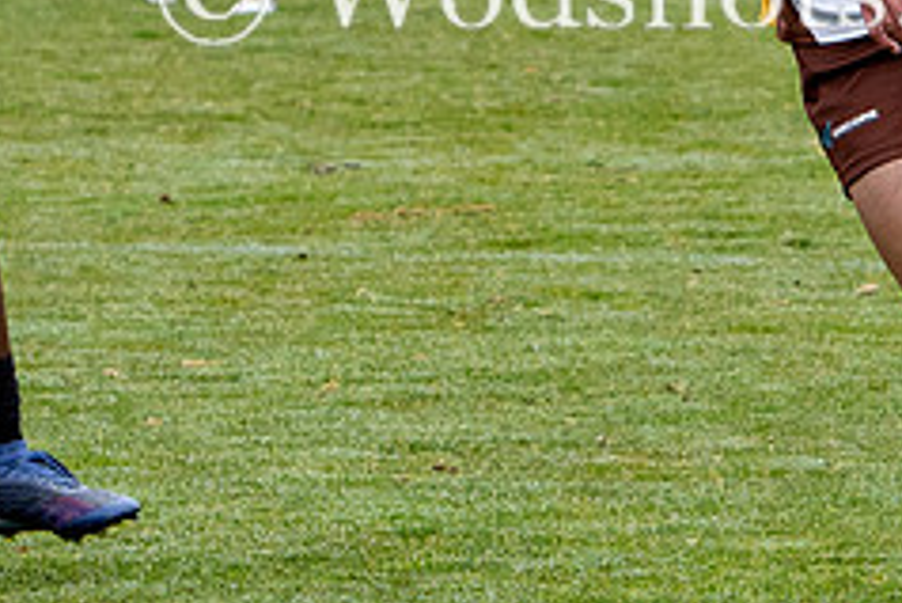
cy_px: -103
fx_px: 20457
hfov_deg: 2.5
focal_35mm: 816
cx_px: 970
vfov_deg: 1.7
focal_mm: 95
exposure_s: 1/800
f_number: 4
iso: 450
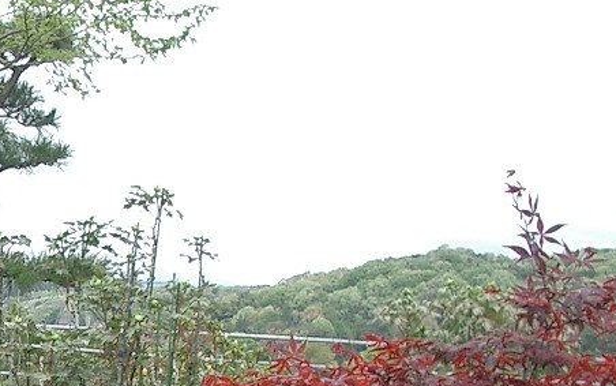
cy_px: 556
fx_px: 1764
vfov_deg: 12.0
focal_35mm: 105
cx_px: -174
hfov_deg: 18.5
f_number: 2.6
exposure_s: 1/400
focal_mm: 5.8
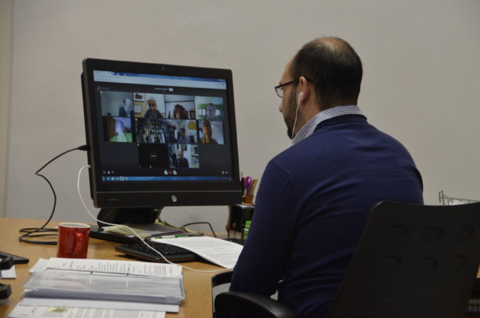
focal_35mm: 138
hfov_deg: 14.9
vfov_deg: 9.9
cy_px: 159
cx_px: 240
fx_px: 1836
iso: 800
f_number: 5.6
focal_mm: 92
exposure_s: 1/50
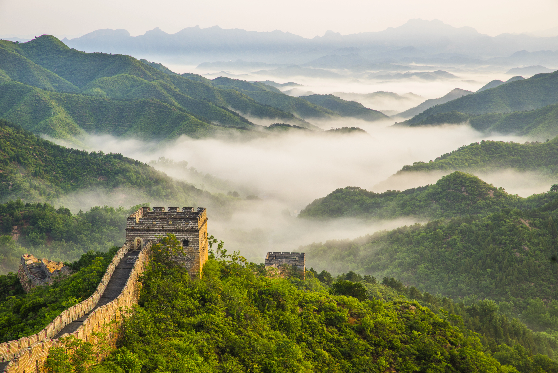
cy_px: 186
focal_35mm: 63
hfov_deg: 31.9
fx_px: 977
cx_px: 279
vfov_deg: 21.6
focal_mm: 63
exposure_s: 1/80
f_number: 8
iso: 100
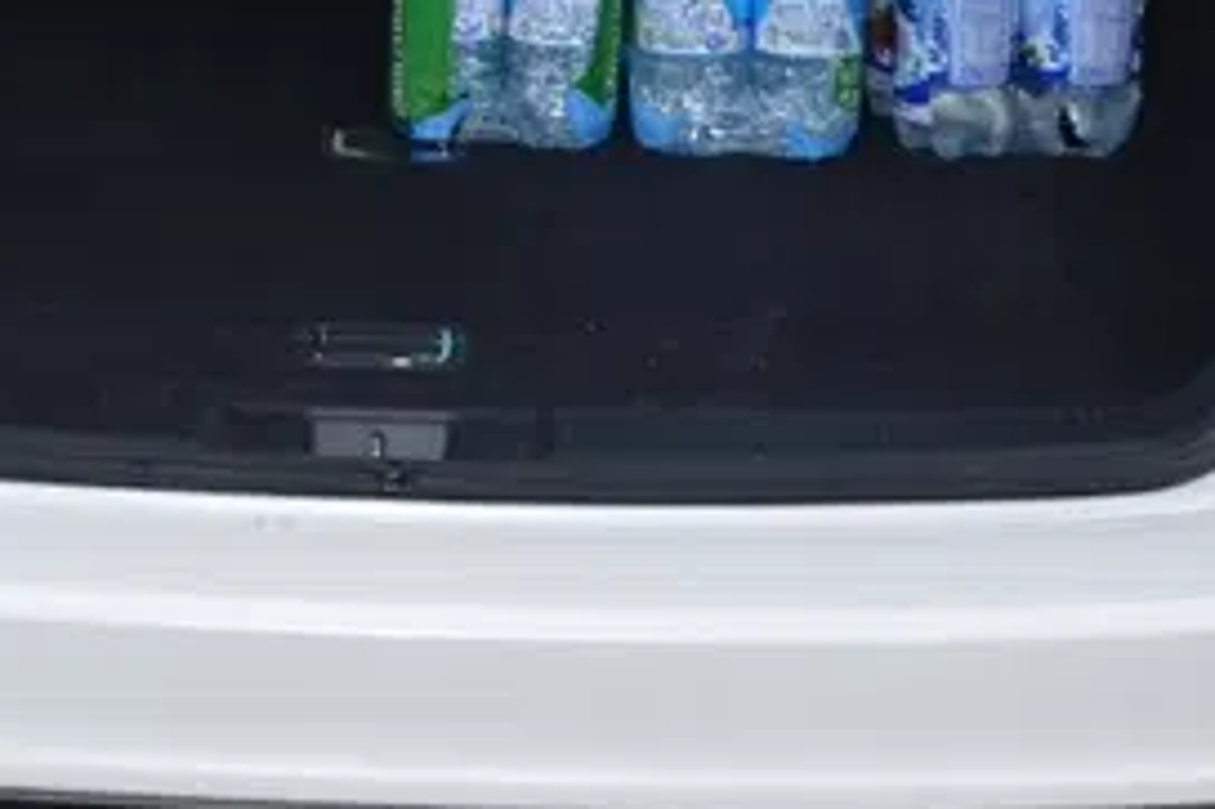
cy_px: -552
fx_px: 4014
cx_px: 339
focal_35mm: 119
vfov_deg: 10.9
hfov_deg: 17.1
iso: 100
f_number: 4
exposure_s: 1/200
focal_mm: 18
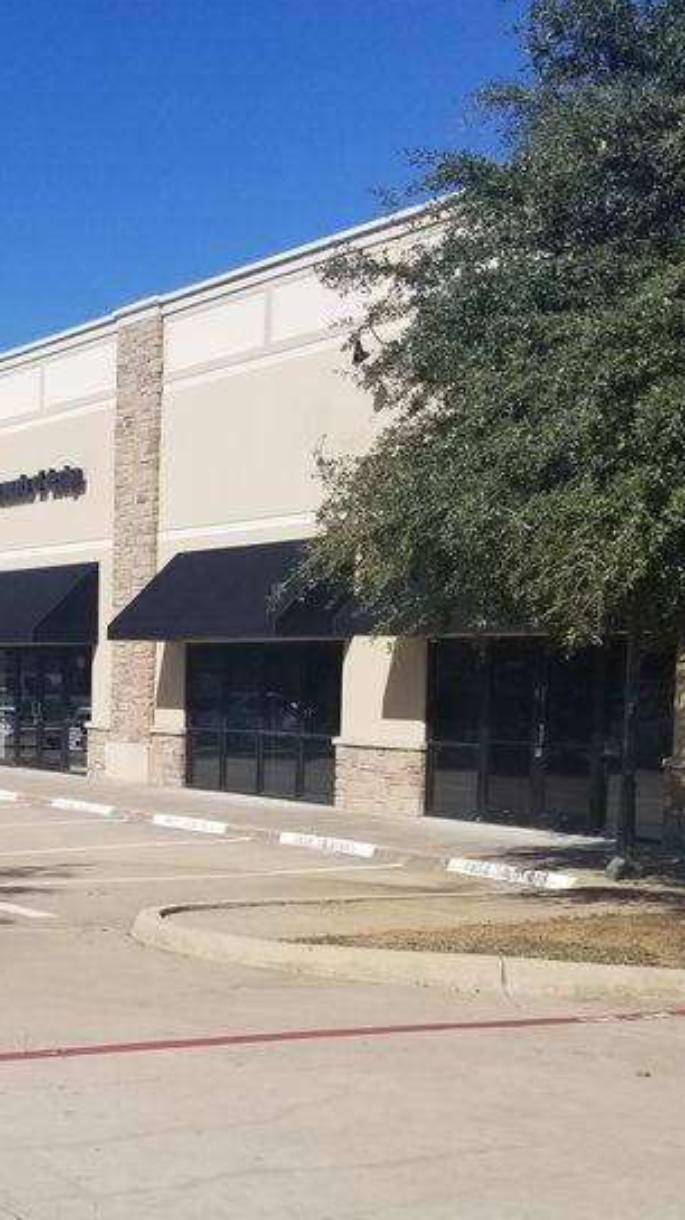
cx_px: 40
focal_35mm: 52
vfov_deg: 39.4
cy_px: 824
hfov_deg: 22.4
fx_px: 1681
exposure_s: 1/3792
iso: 50
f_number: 1.7
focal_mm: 4.3
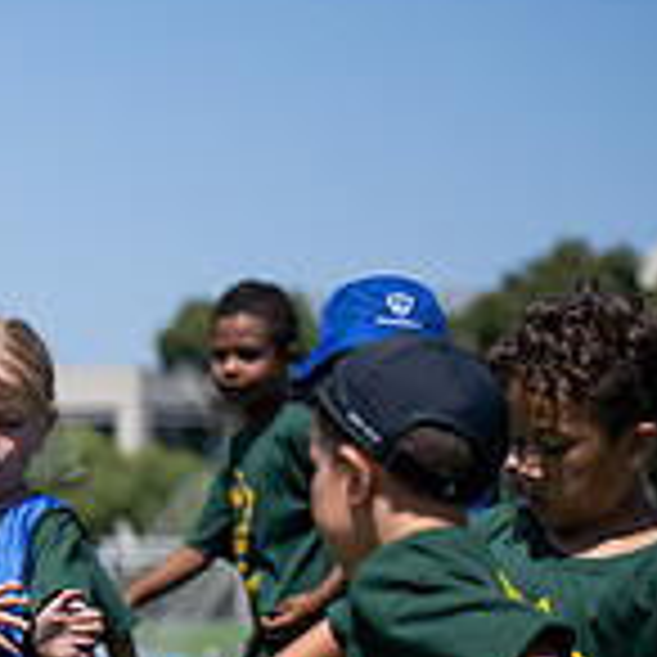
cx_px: -400
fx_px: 5089
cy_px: 803
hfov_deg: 7.2
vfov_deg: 7.3
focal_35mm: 237
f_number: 2.8
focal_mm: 70
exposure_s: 1/2500
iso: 160
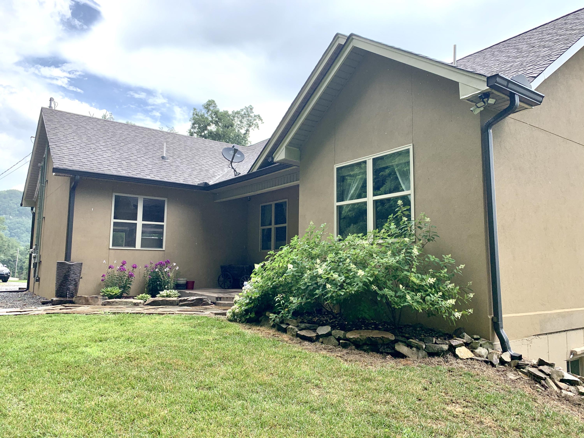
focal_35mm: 26
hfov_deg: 67.3
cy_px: 219
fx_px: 439
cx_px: 292
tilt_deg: +8.5
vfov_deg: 53.1
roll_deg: -0.5
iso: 25
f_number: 1.8
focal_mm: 4.25
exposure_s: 1/771
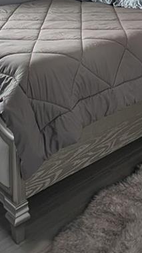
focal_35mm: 55
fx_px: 368
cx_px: 62
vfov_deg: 31.4
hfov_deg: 21.8
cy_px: -55
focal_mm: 2.23
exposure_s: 1/120
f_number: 1.95
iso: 55
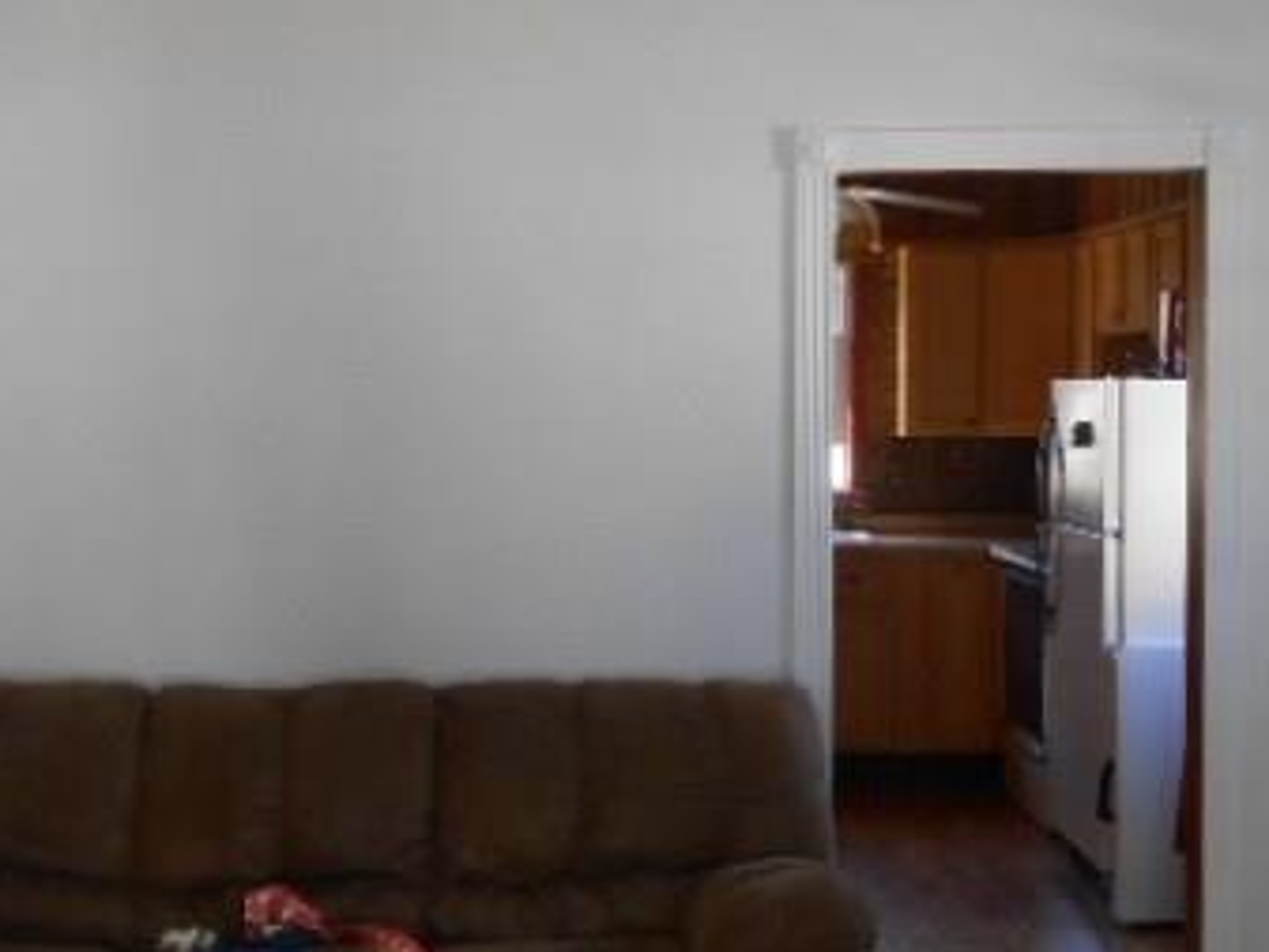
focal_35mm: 57
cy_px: 418
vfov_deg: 25.7
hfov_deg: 33.8
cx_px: 584
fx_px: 2090
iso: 250
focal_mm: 5.3
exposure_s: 1/30
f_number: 3.8
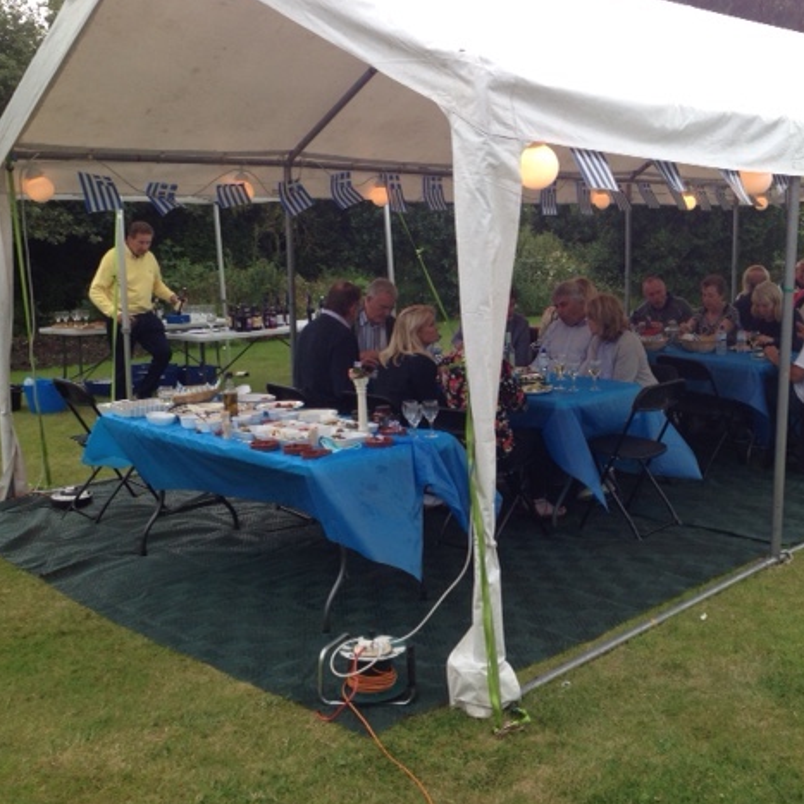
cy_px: 396
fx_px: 1051
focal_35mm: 40
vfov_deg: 41.9
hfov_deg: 41.3
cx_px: 541
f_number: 2.4
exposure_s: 1/218
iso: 50
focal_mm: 4.12
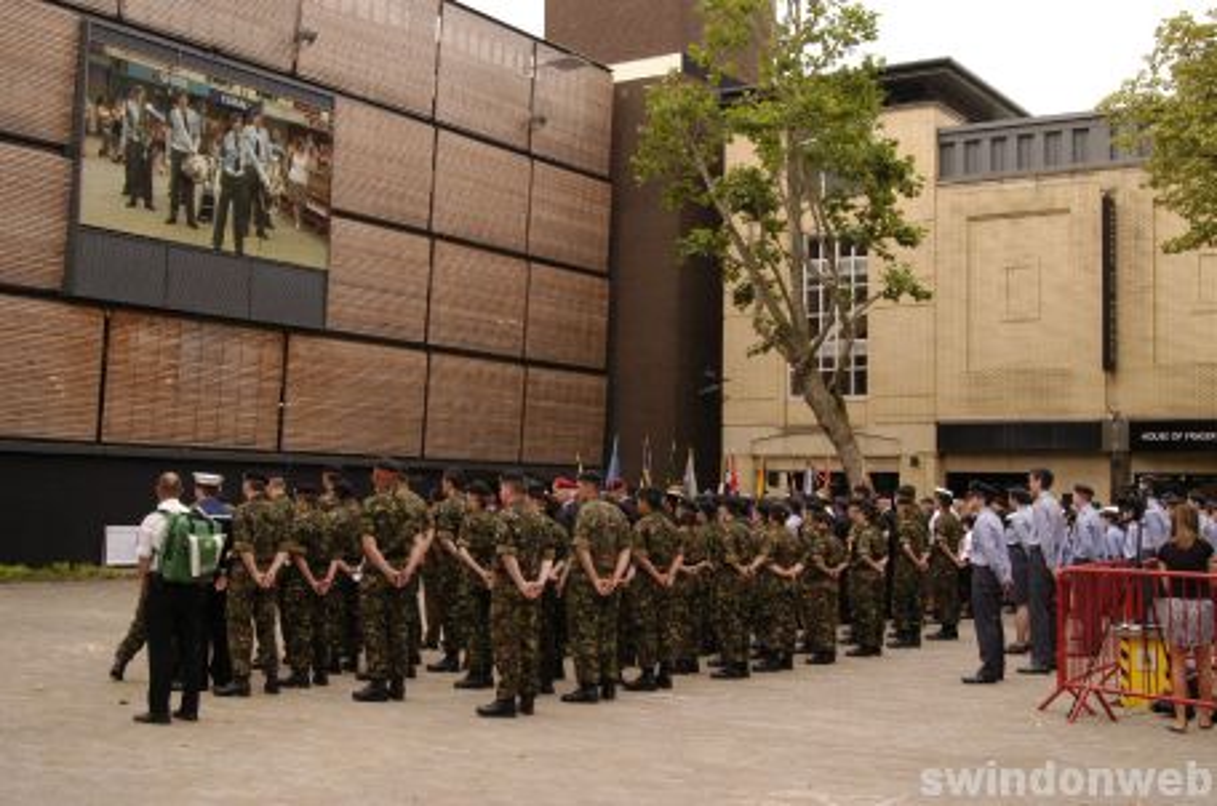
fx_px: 1417
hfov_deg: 46.5
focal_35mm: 42
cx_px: 608
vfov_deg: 31.8
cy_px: 403
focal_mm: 28
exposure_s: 1/200
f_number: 9
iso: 400
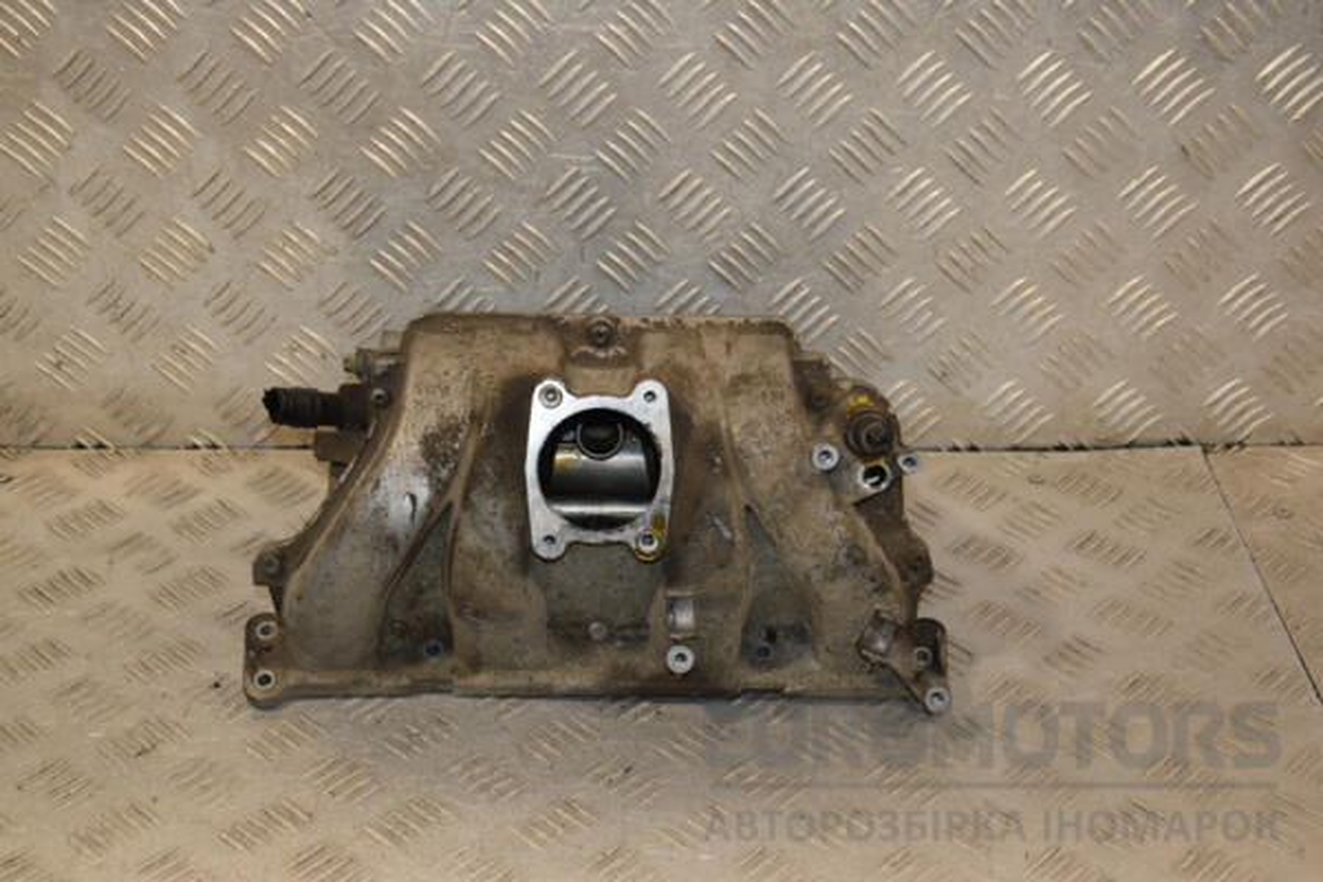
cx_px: 662
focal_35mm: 60
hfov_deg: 33.4
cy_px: 441
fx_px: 2205
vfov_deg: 22.6
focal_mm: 40
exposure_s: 1/200
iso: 800
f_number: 6.3
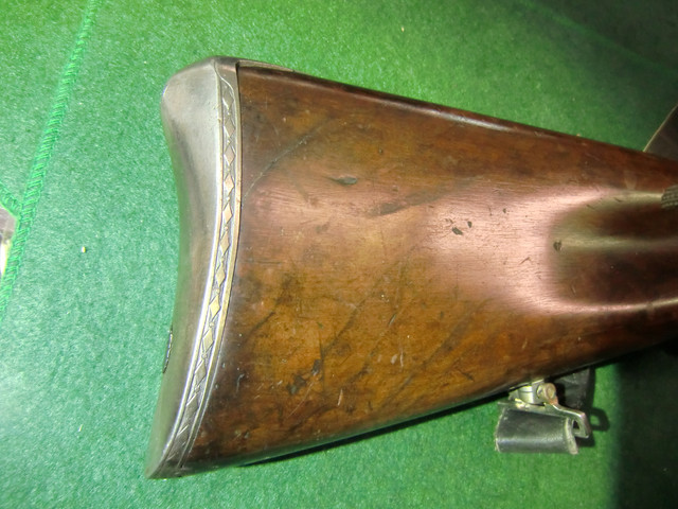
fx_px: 470
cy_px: 254
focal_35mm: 24
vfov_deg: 56.8
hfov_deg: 71.6
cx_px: 339
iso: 500
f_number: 3.2
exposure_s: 1/60
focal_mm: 4.3
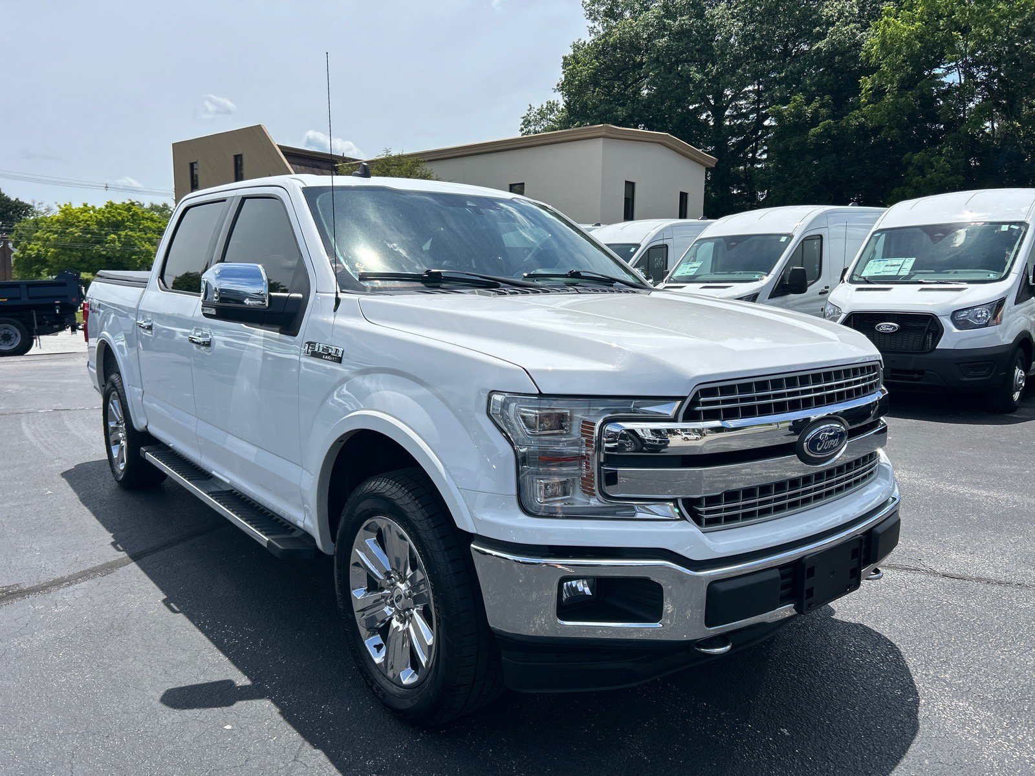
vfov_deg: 53.1
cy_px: 388
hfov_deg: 67.3
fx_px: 777
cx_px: 518
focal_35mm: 26
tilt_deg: -6.6
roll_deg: -0.9
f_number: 1.5
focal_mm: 5.7
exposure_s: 1/6211
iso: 50
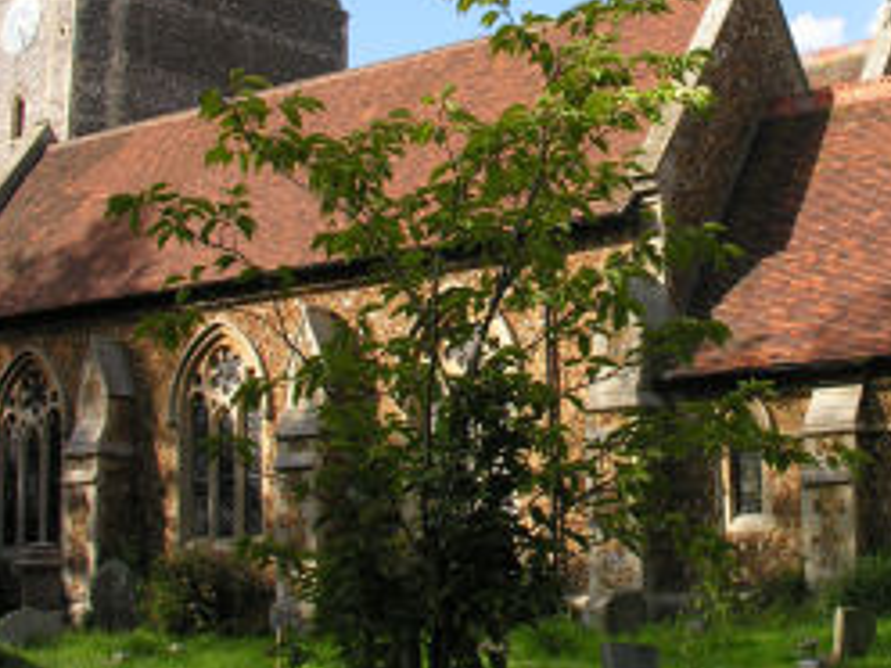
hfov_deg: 29.4
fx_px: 1673
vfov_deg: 22.5
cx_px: 668
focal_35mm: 65
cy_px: 199
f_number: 5
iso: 50
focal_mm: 8.9
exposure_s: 1/166
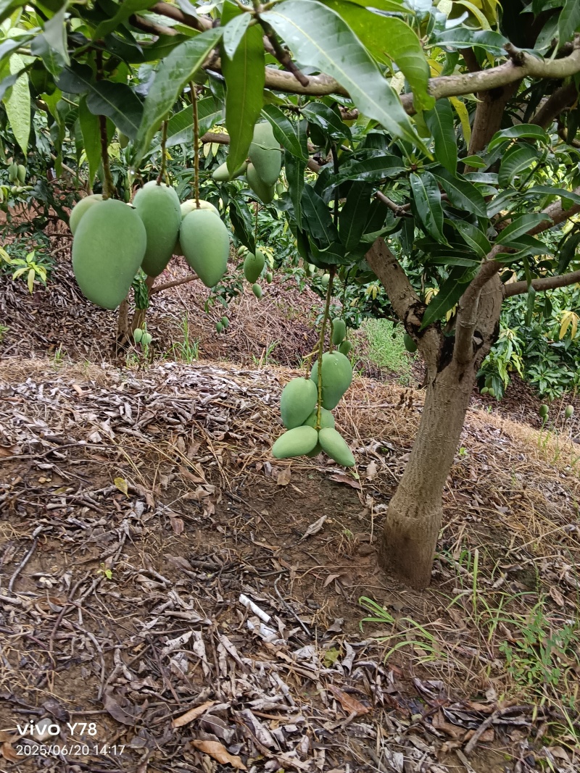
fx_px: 715
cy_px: 386
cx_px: 290
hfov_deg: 44.2
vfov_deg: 56.8
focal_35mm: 32
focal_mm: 4.05
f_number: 1.8
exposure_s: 1/100
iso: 206
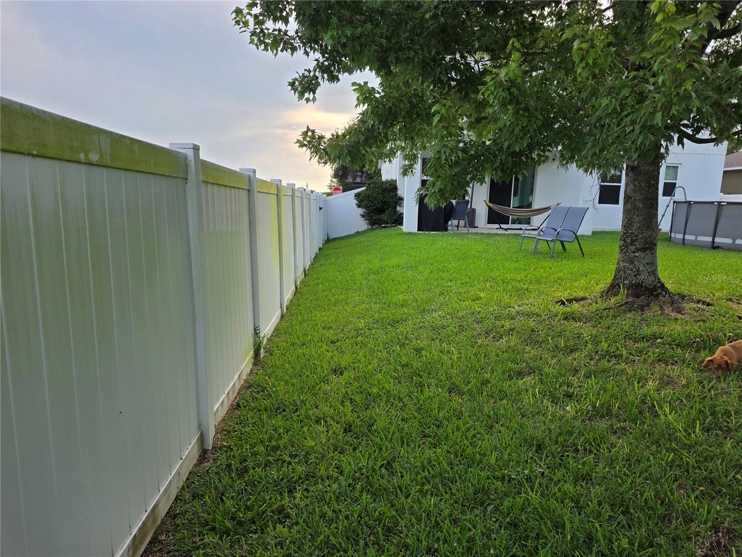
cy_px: 278
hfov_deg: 73.9
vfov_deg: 58.9
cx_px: 371
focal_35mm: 23
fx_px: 493
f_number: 1.7
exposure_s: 1/1704
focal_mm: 6.25
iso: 80
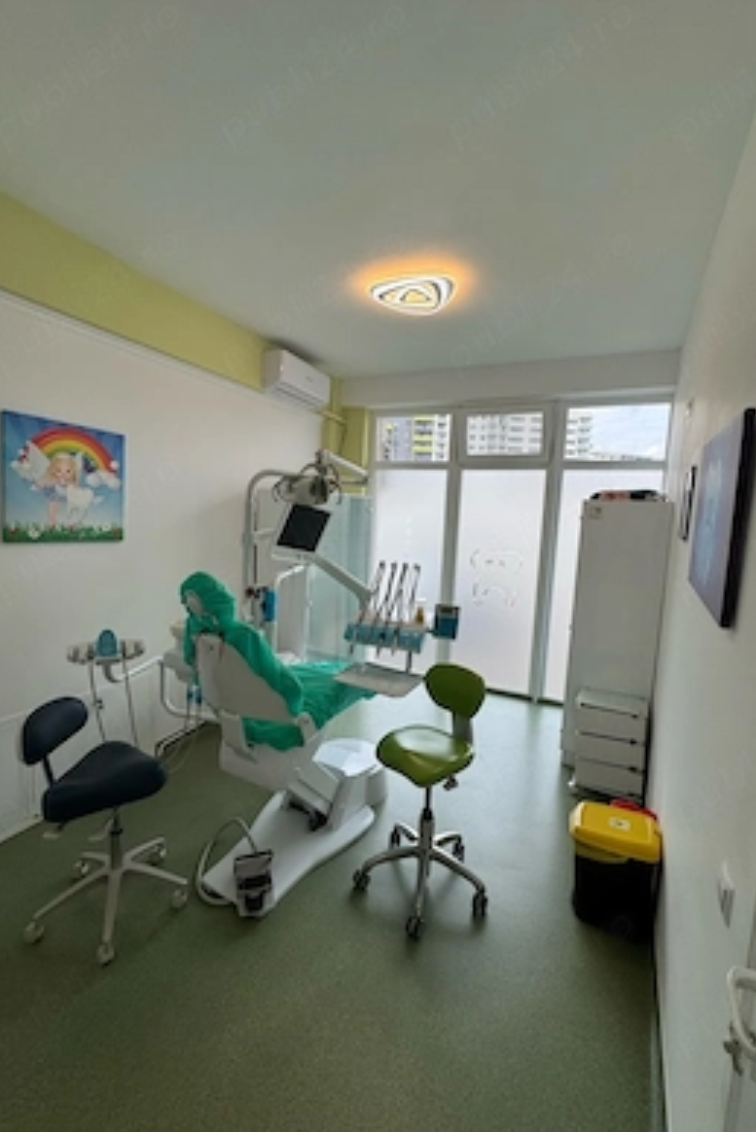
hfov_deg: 77.4
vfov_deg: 100.4
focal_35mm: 15
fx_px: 472
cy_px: 563
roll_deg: -2.5
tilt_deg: -5.9
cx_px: 371
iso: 40
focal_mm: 2.22
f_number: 2.2
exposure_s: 1/225
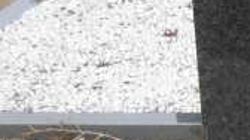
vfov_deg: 5.1
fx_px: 1549
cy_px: 176
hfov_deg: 8.6
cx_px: 558
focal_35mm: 234
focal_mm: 5.3
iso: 400
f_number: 3.8
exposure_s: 1/200
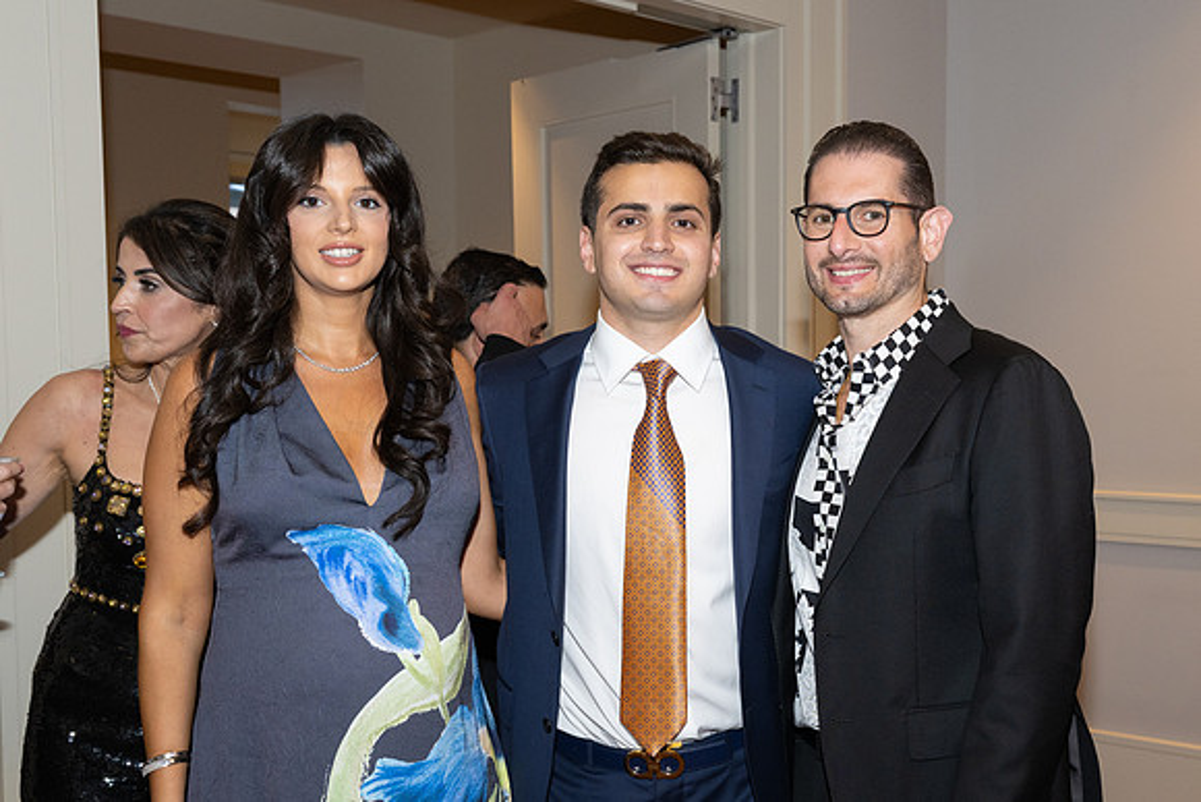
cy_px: 500
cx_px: 758
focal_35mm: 45
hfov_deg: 43.3
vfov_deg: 29.8
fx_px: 1500
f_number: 5.6
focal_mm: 31.5
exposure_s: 1/100
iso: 800
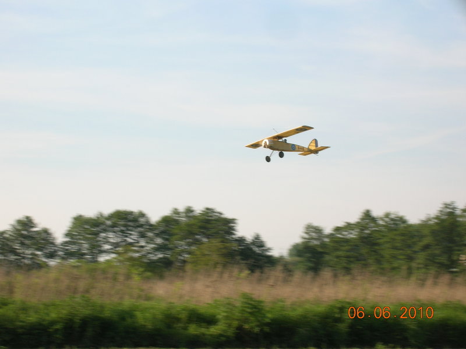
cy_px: 174
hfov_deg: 19.3
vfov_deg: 14.5
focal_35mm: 102
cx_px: 233
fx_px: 1373
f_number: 8.2
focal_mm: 17.1
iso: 50
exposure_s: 1/83
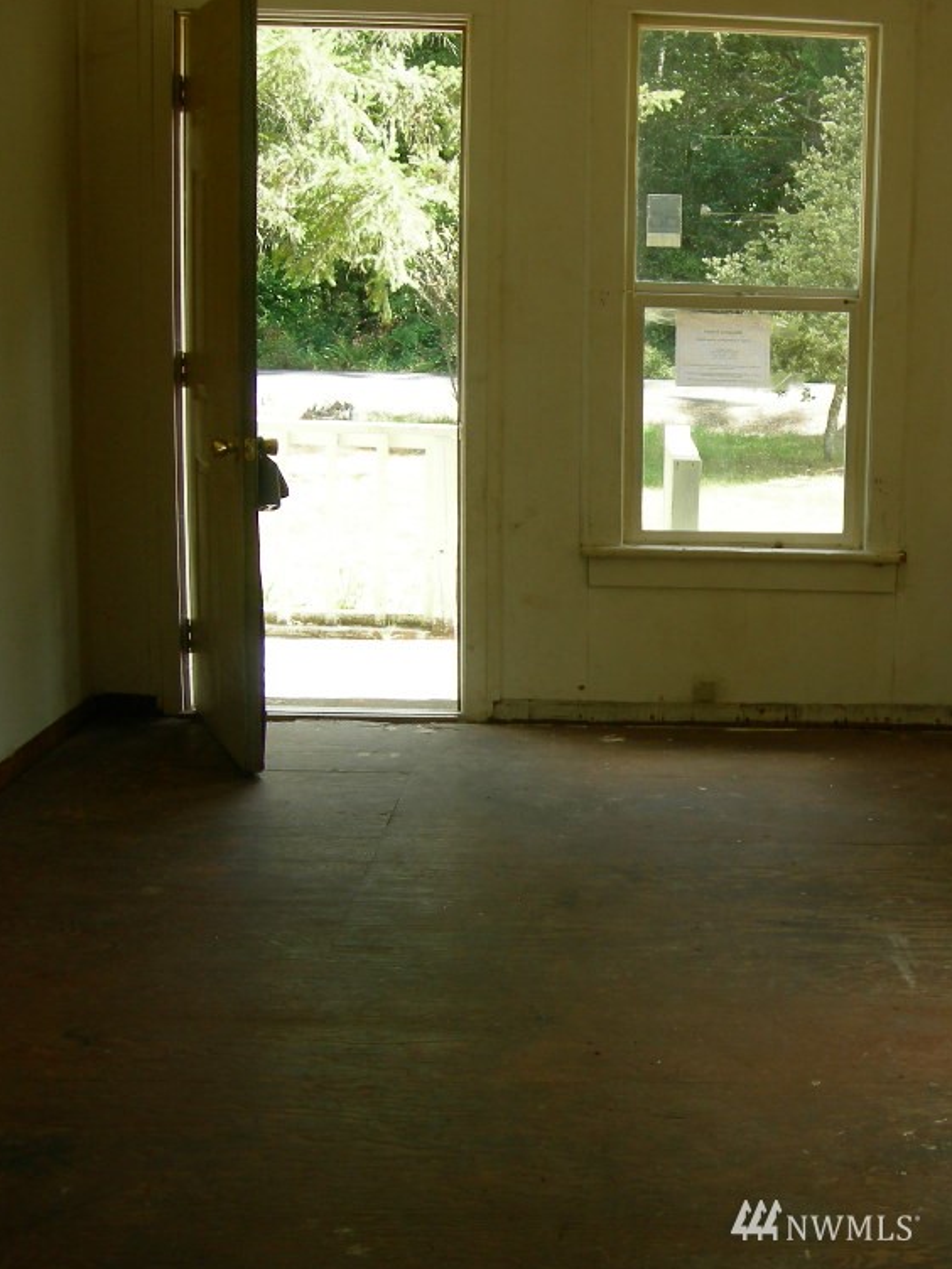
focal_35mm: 49
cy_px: 636
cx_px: 825
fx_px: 1797
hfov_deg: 28.7
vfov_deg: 38.9
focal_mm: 7.5
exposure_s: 1/74.8
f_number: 3.4
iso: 64
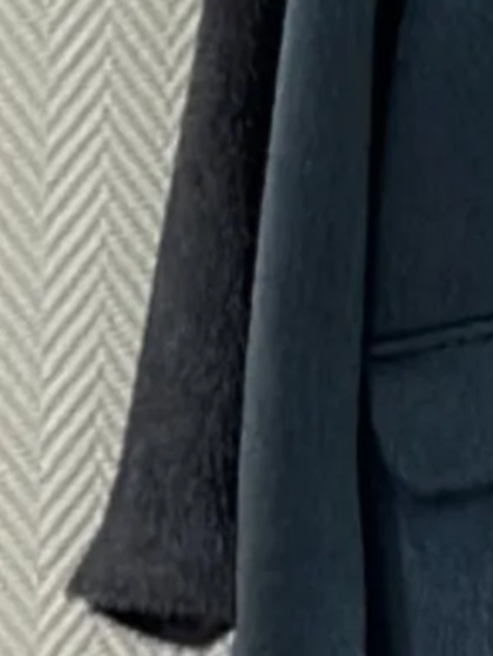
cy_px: 757
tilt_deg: -13.7
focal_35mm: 315
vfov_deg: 6.3
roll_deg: -0.7
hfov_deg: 4.5
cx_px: -1058
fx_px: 5975
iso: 320
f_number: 1.78
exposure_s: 1/60
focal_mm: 6.86
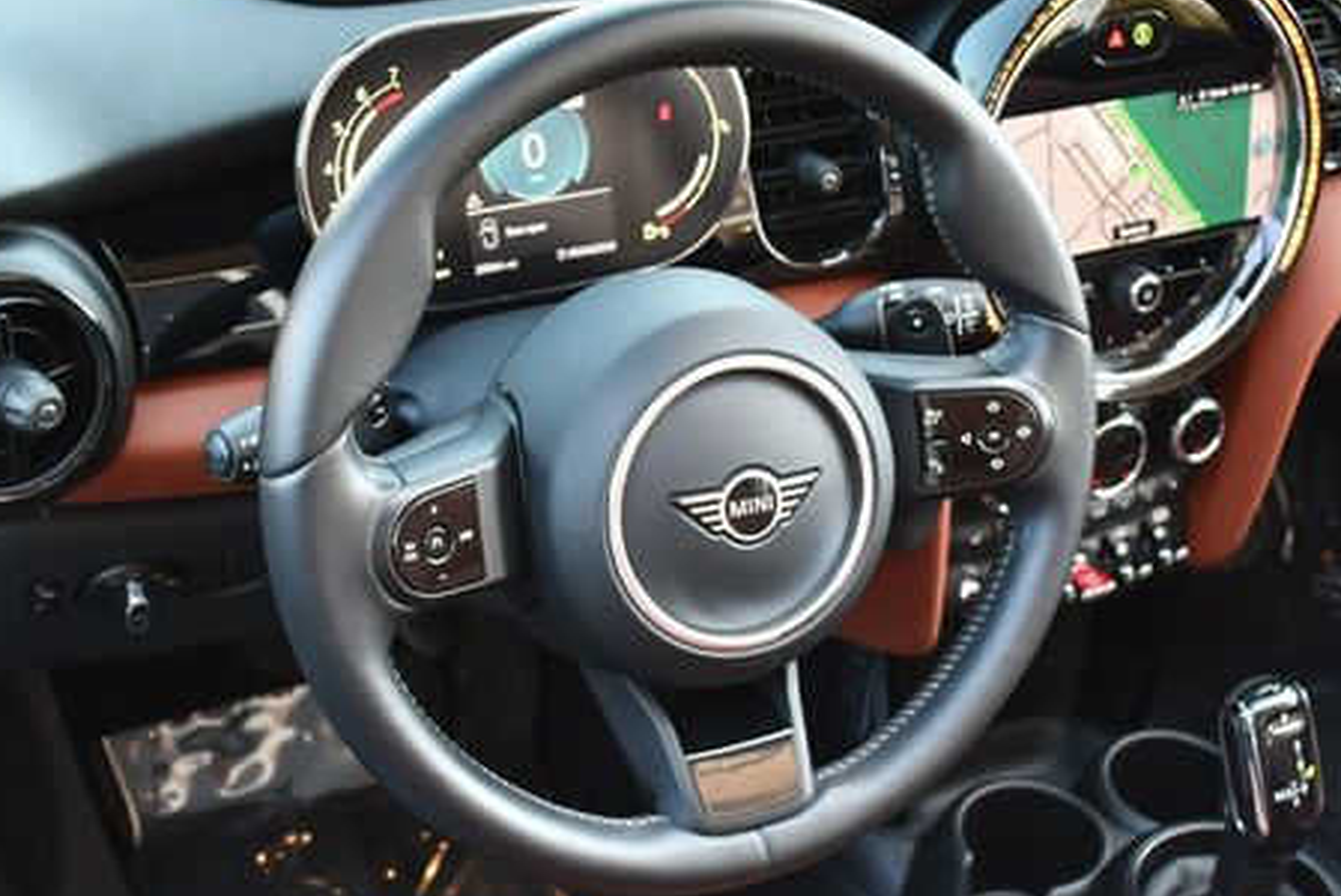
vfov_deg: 23.8
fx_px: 2125
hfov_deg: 35.0
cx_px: 747
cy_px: 424
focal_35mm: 57
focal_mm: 20
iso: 800
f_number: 3.8
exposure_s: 1/200
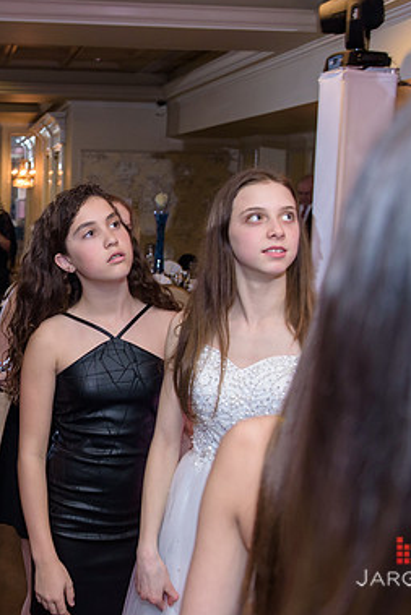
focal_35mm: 49
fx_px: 838
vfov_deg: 40.3
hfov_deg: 26.6
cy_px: 308
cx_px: 41
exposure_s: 1/125
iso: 1600
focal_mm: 32
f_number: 3.2
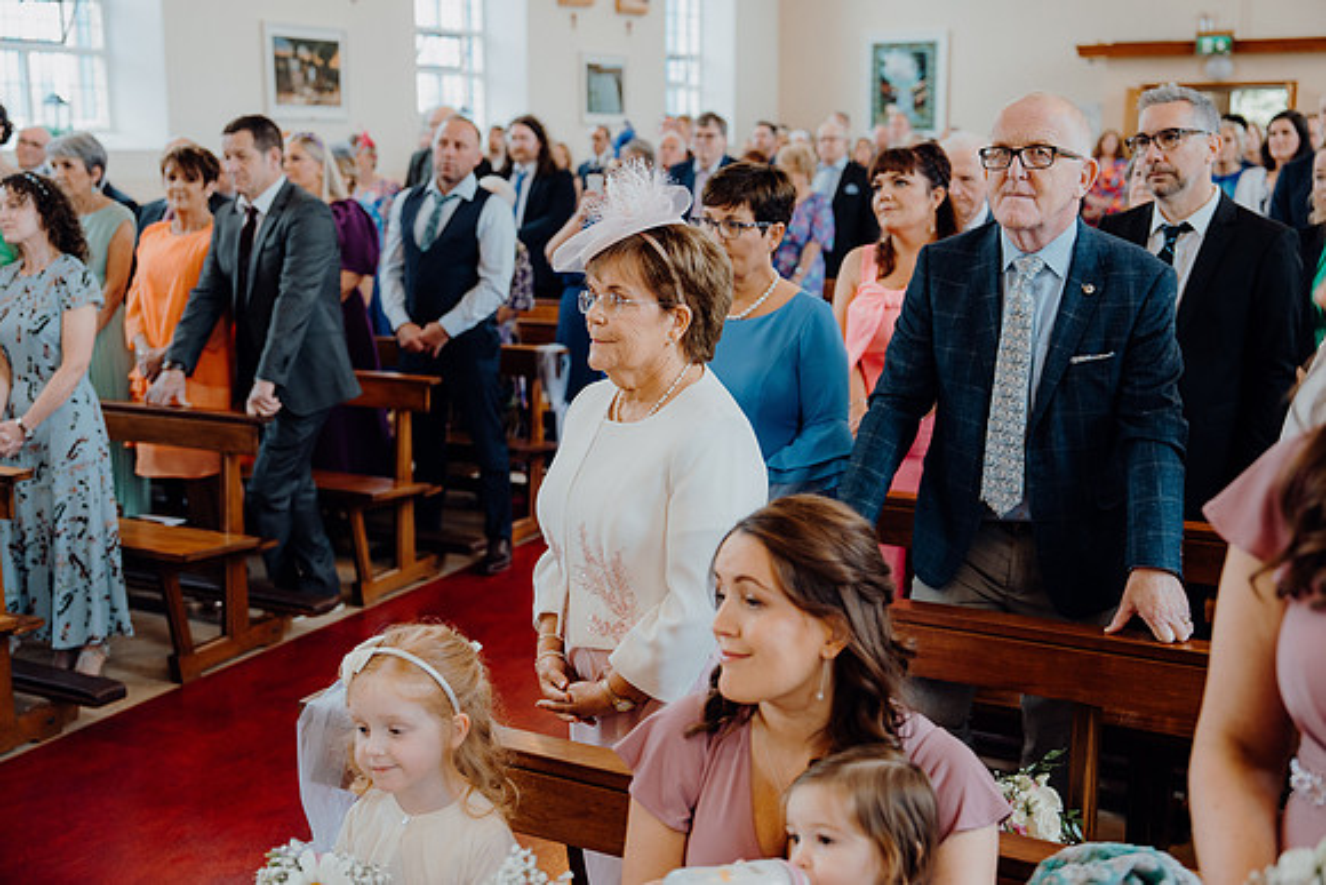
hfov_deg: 47.4
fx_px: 1510
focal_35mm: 41
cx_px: 663
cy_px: 442
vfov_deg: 32.6
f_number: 2.8
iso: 800
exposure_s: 1/200
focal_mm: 41
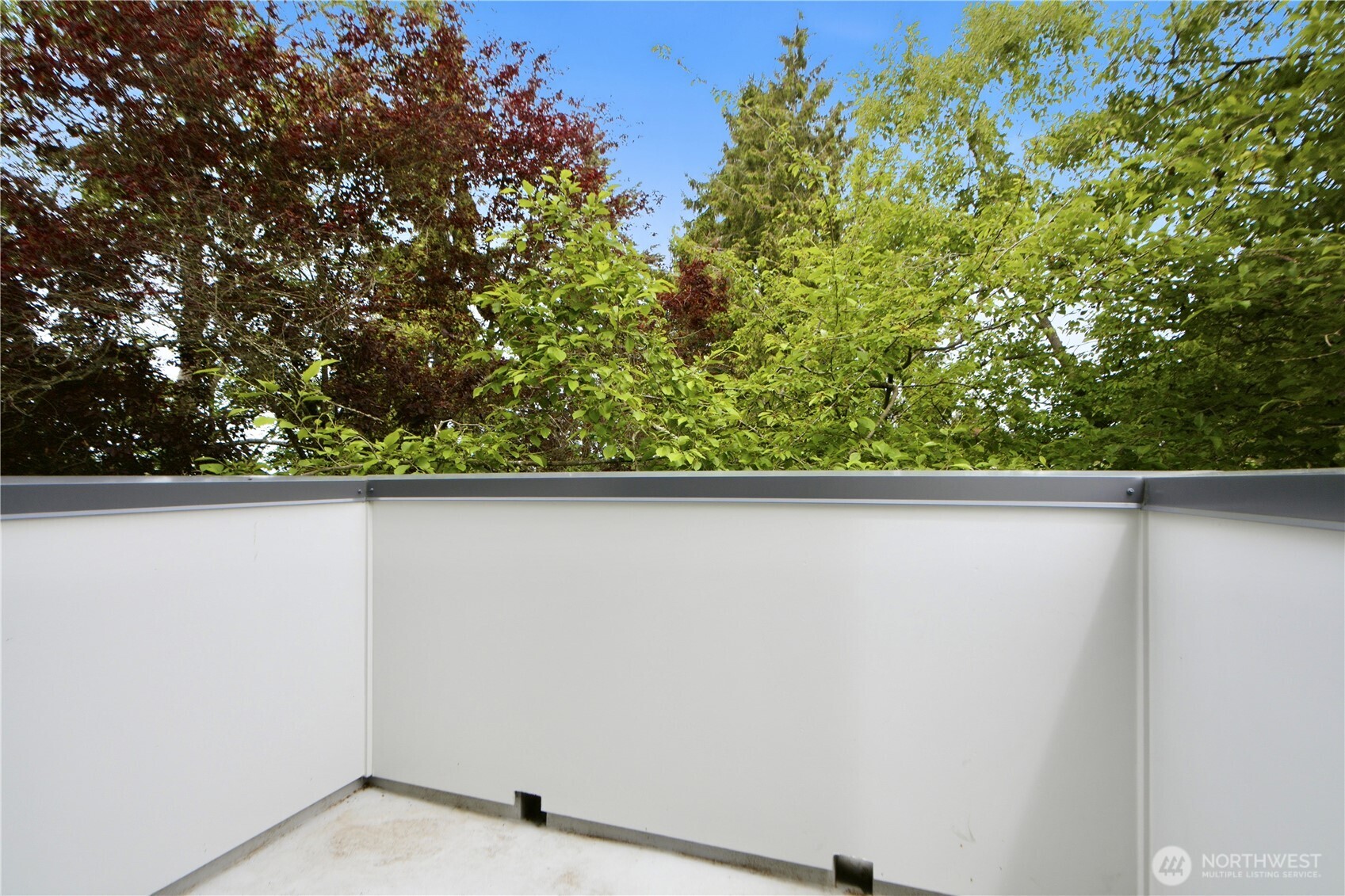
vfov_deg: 73.7
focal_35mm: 16
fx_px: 598
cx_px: 672
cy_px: 448
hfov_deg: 96.7
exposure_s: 1/80
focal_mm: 16
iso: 400
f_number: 9
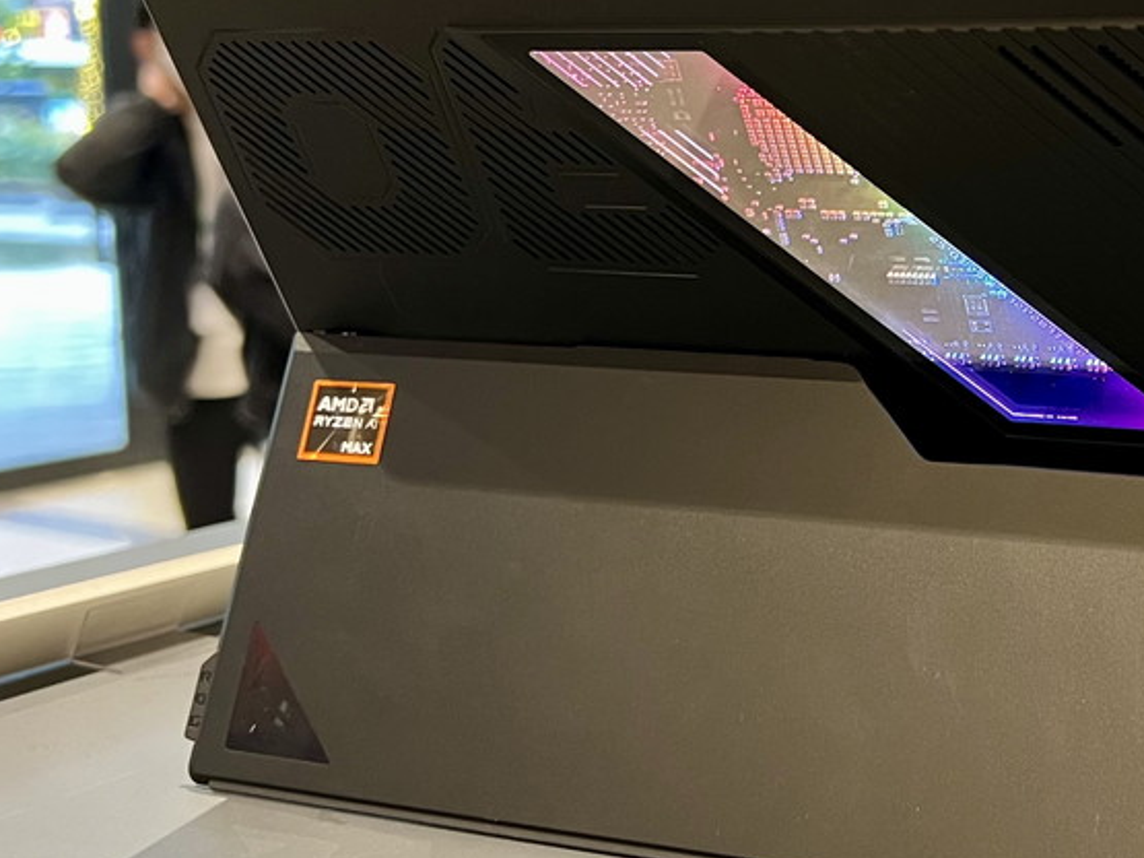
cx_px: 989
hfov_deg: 37.5
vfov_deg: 30.1
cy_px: 324
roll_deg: +0.4
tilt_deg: -7.5
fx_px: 1586
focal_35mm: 48
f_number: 1.5
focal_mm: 5.7
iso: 640
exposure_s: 1/25
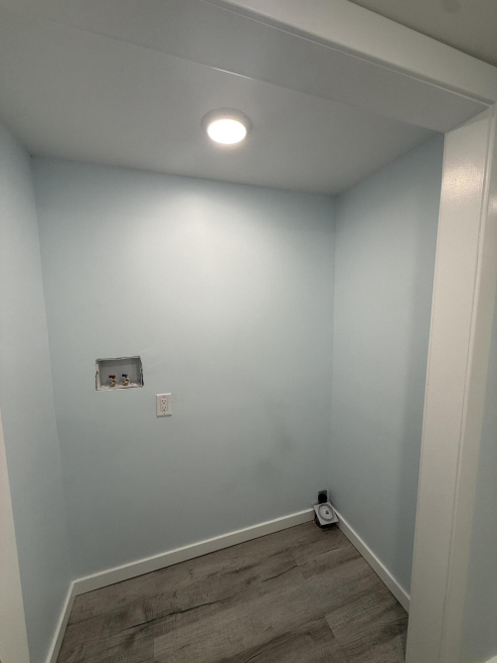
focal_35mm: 14
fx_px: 268
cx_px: 248
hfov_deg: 85.7
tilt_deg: -5.4
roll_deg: -0.4
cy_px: 332
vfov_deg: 102.1
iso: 64
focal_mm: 2.22
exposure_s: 1/120
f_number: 2.2
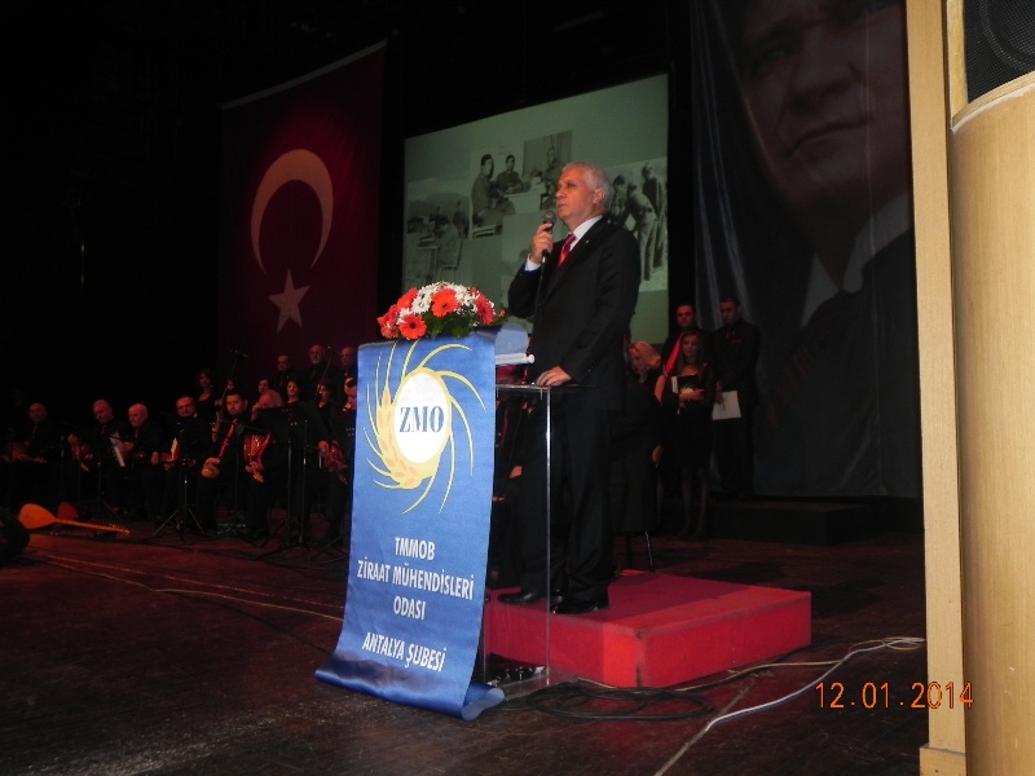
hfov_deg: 55.4
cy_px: 388
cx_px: 518
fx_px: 987
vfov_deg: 42.9
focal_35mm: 33
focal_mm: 5.9
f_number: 2.8
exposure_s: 1/25
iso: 160
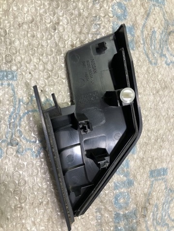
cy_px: 116
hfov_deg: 49.7
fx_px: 188
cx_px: 87
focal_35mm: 28
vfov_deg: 63.4
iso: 40
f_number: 1.8
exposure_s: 1/33
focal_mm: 4
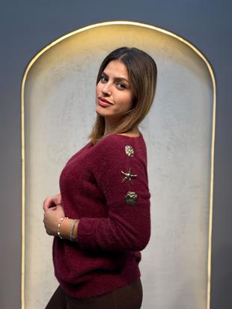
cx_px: 116
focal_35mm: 48
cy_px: 154
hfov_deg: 30.3
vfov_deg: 39.6
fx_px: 429
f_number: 1.78
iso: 64
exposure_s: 1/277
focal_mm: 6.76
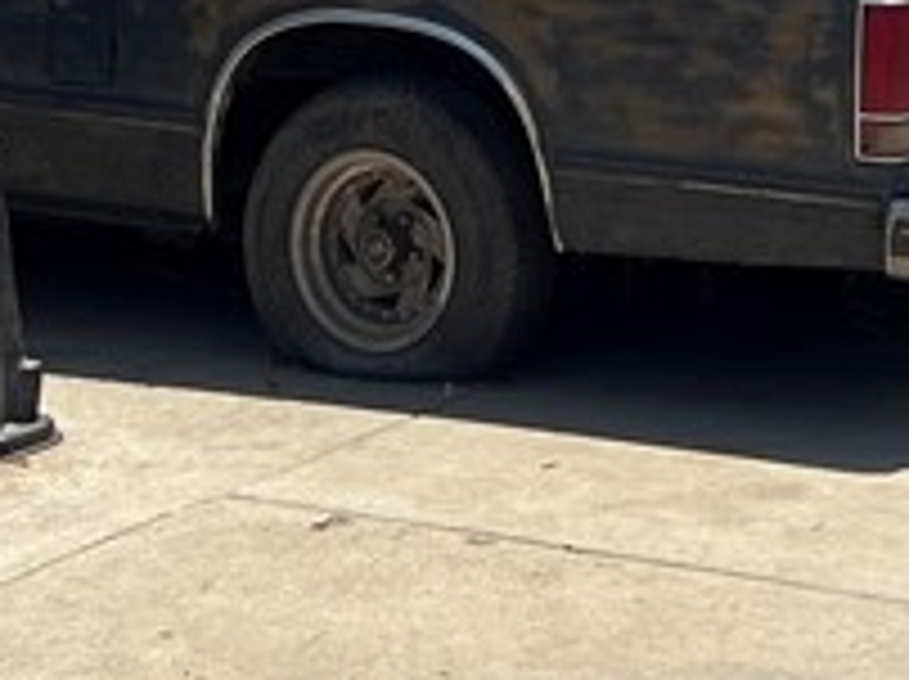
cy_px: -698
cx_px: 626
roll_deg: +0.9
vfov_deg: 10.3
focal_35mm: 132
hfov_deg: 14.9
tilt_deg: +3.5
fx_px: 3462
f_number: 1.5
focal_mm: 5.7
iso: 50
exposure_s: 1/4630
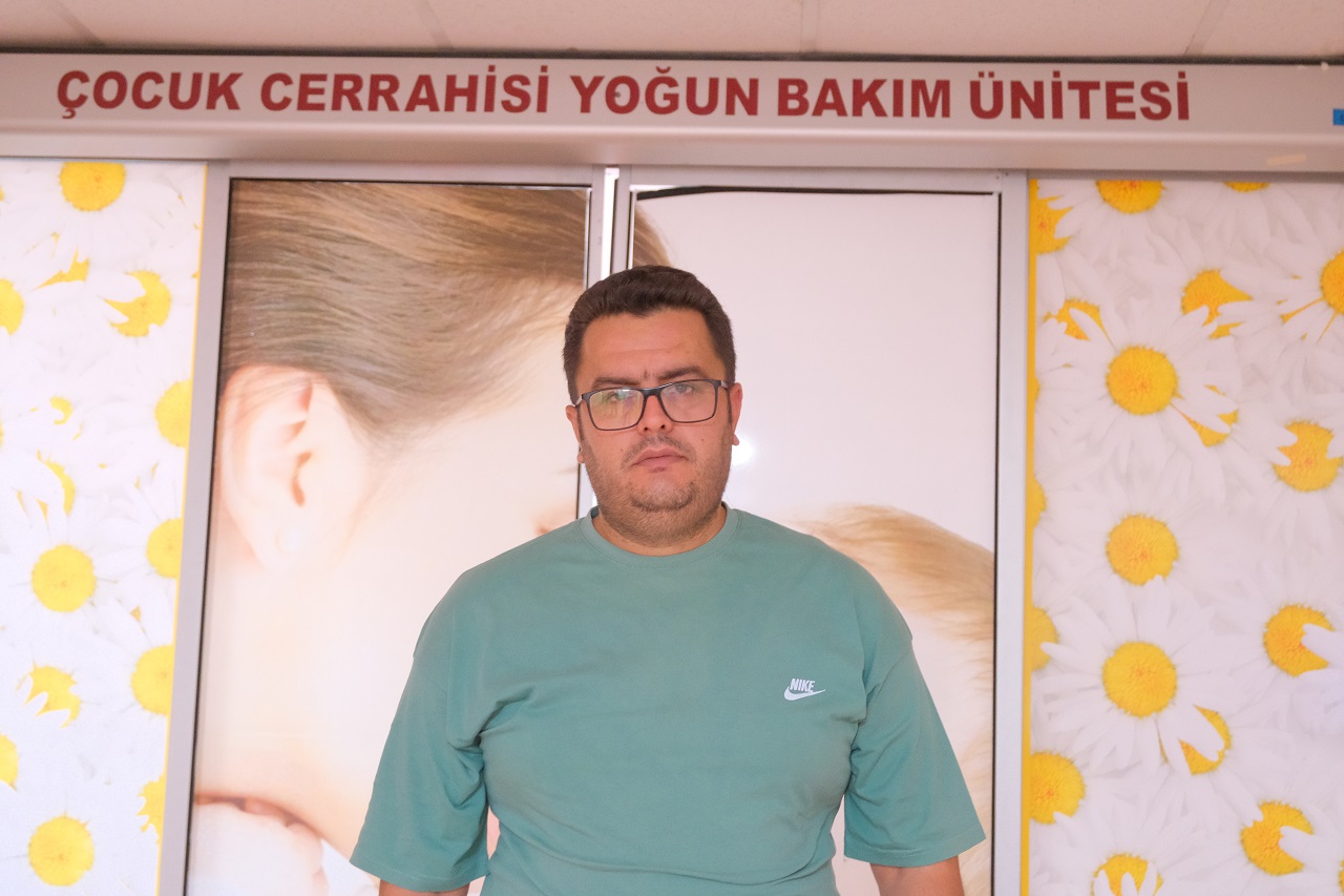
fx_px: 1717
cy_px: 448
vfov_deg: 29.2
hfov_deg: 42.7
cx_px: 672
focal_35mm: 46
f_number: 3.7
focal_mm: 30.5
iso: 6400
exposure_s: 1/15
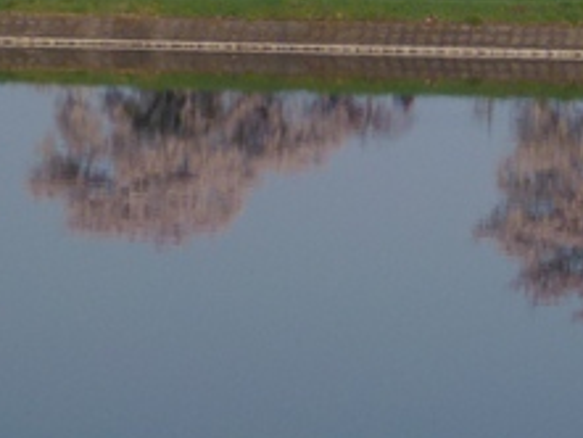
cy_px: 222
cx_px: 675
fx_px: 2393
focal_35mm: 142
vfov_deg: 10.5
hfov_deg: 13.6
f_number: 4.1
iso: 100
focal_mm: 8.7
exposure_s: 1/400
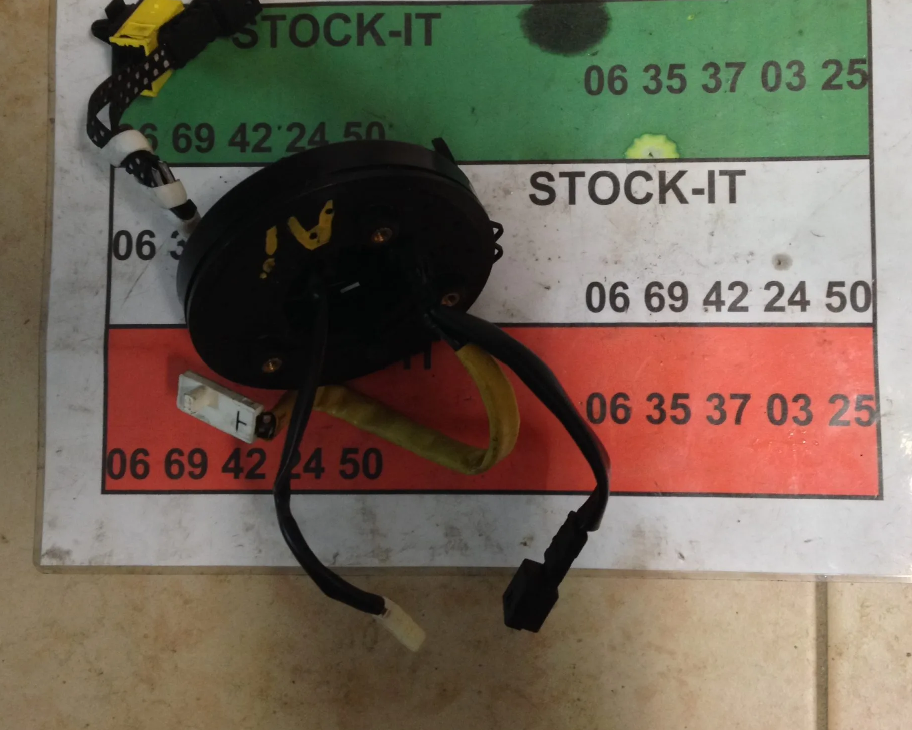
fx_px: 1296
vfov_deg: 31.3
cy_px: 271
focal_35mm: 48
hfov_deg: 38.7
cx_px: 510
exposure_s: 1/20
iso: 160
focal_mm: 4.28
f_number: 2.4
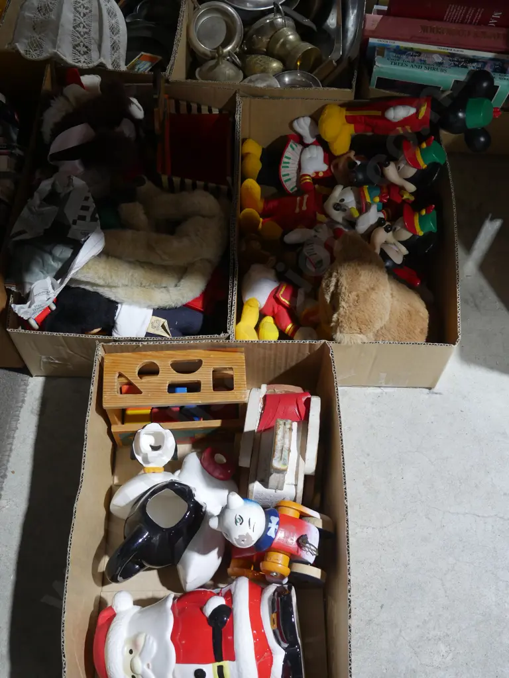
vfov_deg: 46.8
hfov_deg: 36.0
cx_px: 254
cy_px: 339
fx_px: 784
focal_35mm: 40
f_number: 4.4
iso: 800
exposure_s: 1/60
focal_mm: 20
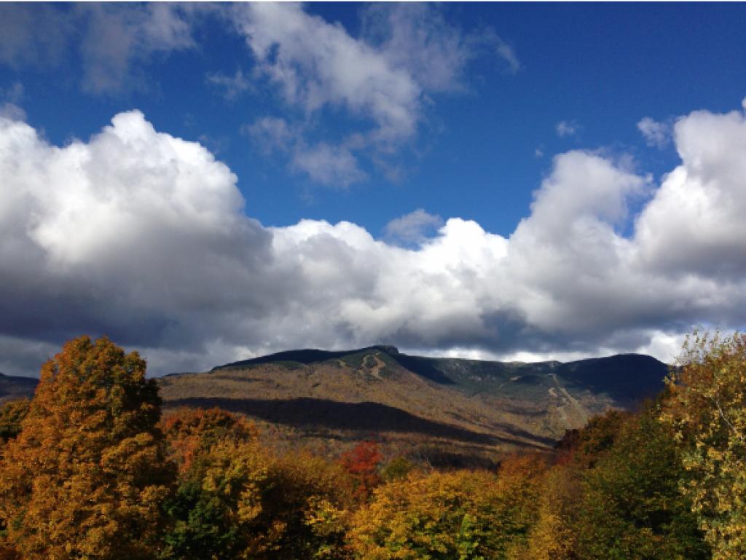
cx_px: 373
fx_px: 712
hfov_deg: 55.3
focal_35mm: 33
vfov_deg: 43.0
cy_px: 280
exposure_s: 1/2463
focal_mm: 4.12
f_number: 2.4
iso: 50
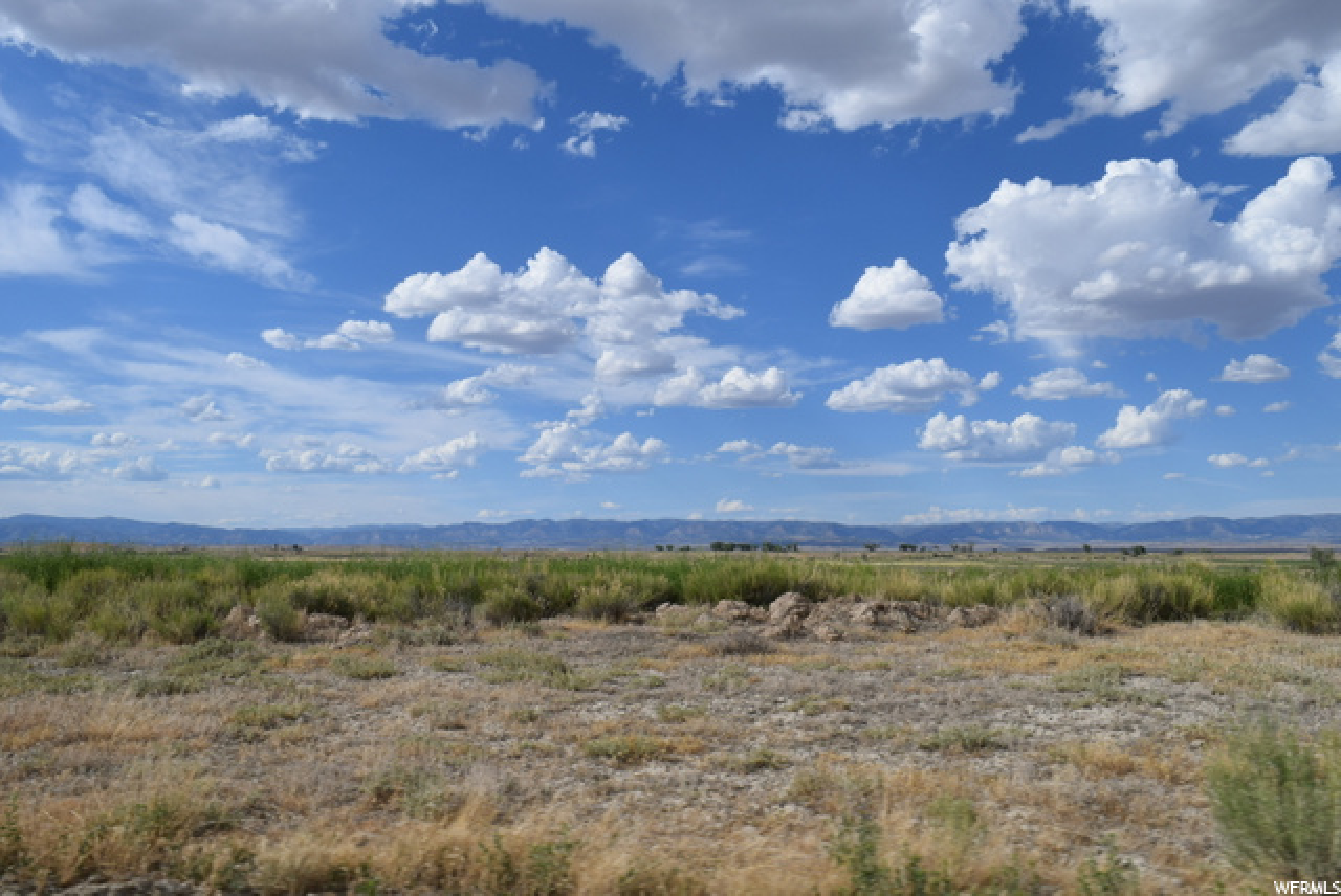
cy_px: 448
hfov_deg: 67.3
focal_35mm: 27
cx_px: 670
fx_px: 1007
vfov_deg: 48.0
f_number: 11
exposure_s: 1/500
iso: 200
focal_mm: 18
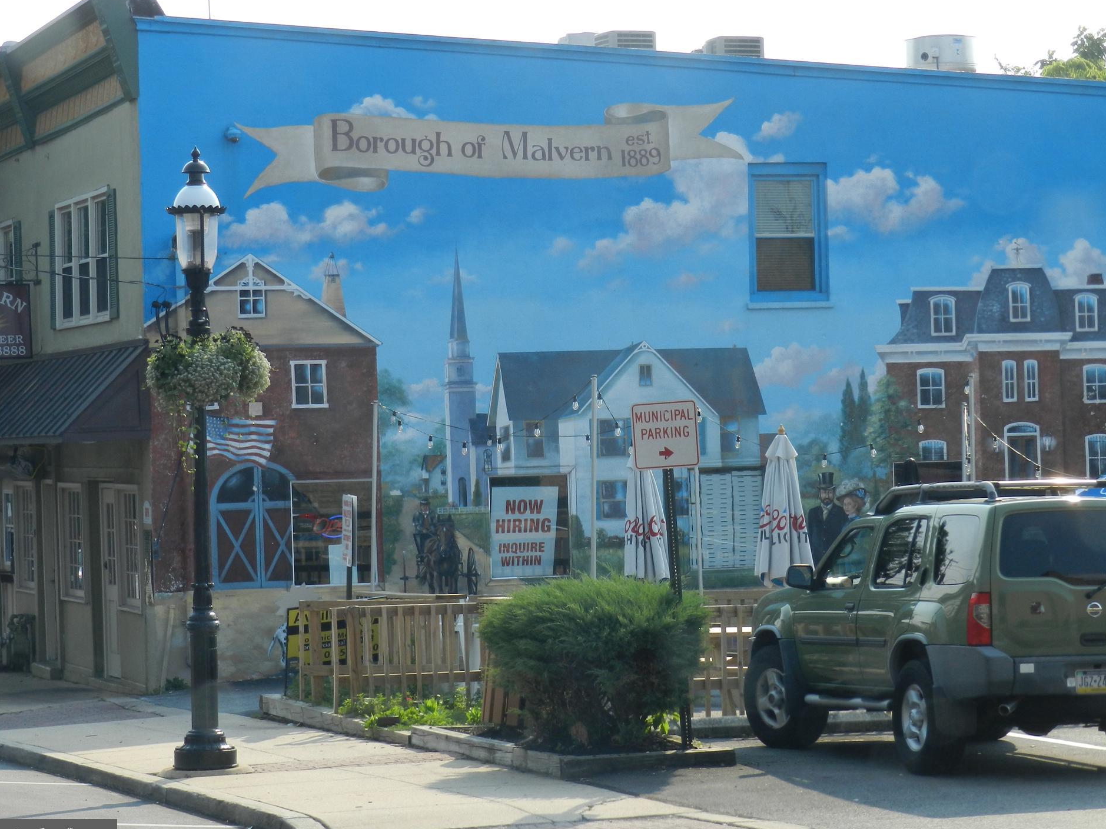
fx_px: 3482
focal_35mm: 109
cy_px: 415
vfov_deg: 13.6
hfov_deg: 18.0
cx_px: 573
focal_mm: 17.7
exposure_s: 1/400
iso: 160
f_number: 4.6
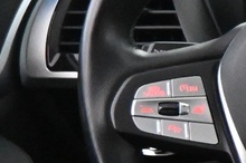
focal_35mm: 177
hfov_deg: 8.5
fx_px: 1208
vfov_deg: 7.6
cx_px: 857
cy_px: 227
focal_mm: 16
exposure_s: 1/25
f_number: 3.5
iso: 5600
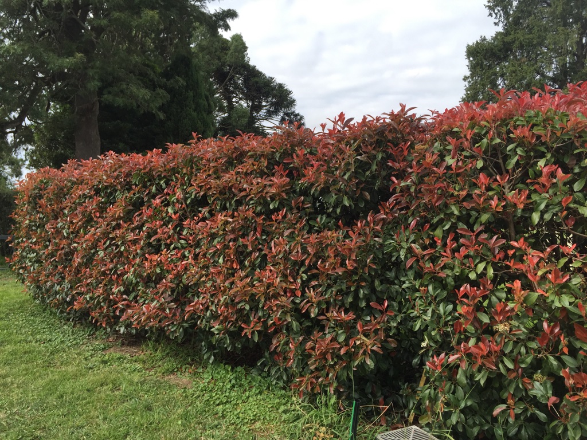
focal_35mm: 29
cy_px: 220
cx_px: 294
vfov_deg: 48.2
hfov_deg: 61.7
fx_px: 492
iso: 32
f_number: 2.2
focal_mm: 4.15
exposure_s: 1/860
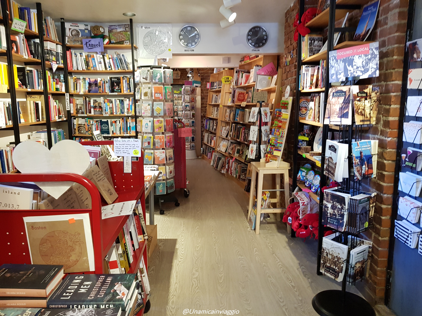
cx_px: 211
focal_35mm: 26
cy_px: 158
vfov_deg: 53.1
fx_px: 317
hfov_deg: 67.3
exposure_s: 1/60
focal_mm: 4.2
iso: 200
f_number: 1.7
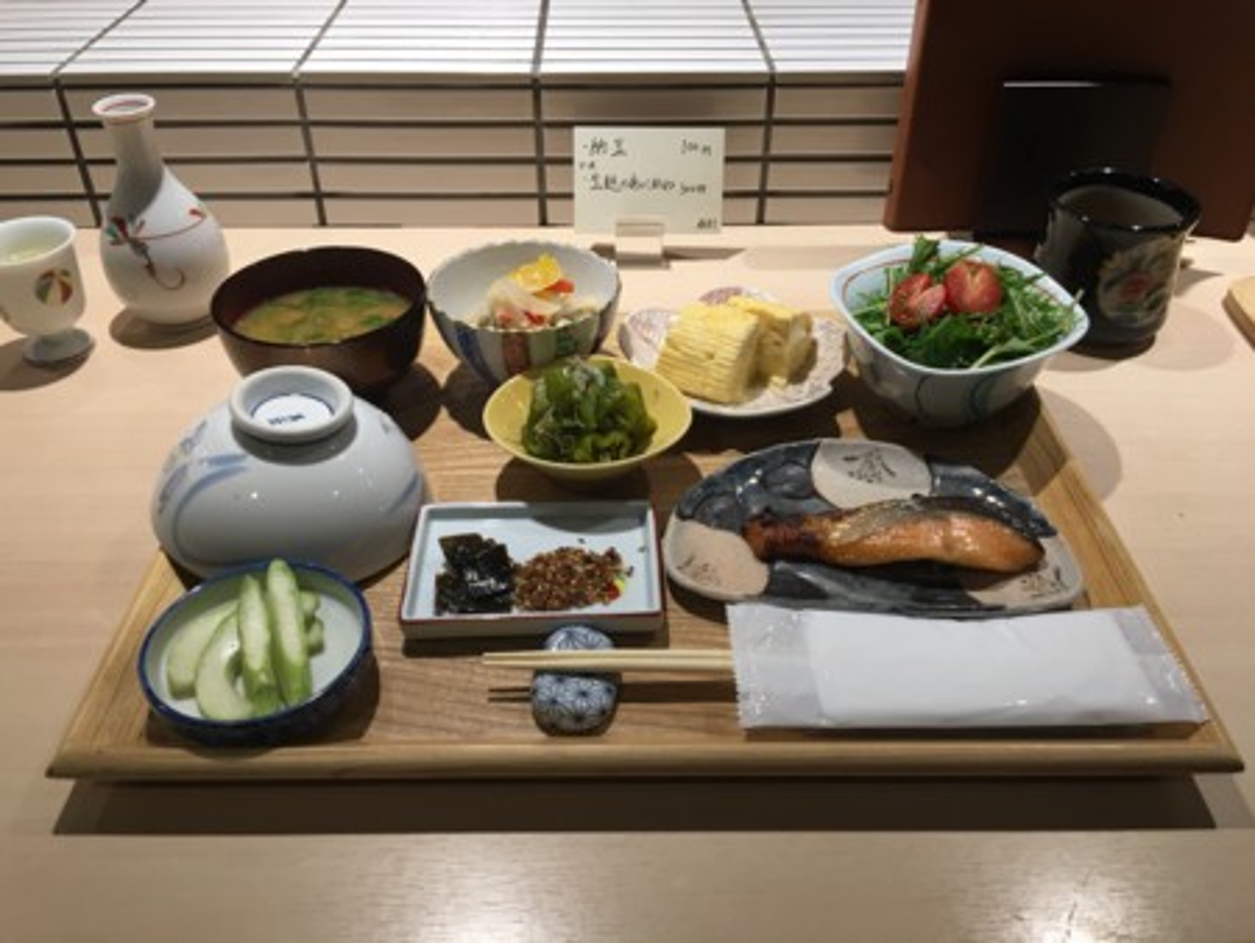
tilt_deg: -37.6
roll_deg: -0.1
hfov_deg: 61.6
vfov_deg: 48.3
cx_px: 628
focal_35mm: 29
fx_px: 1052
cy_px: 472
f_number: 2.2
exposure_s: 1/15
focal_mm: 4.15
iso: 25
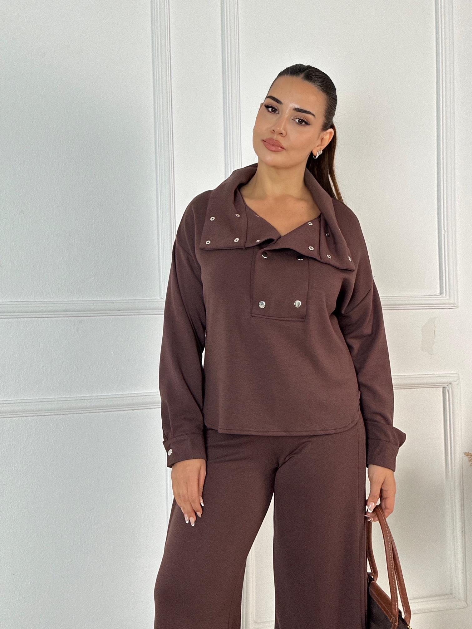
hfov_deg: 30.3
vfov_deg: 39.7
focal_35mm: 48
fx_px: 873
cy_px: 314
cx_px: 236
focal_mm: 6.86
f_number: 1.78
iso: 200
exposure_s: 1/60
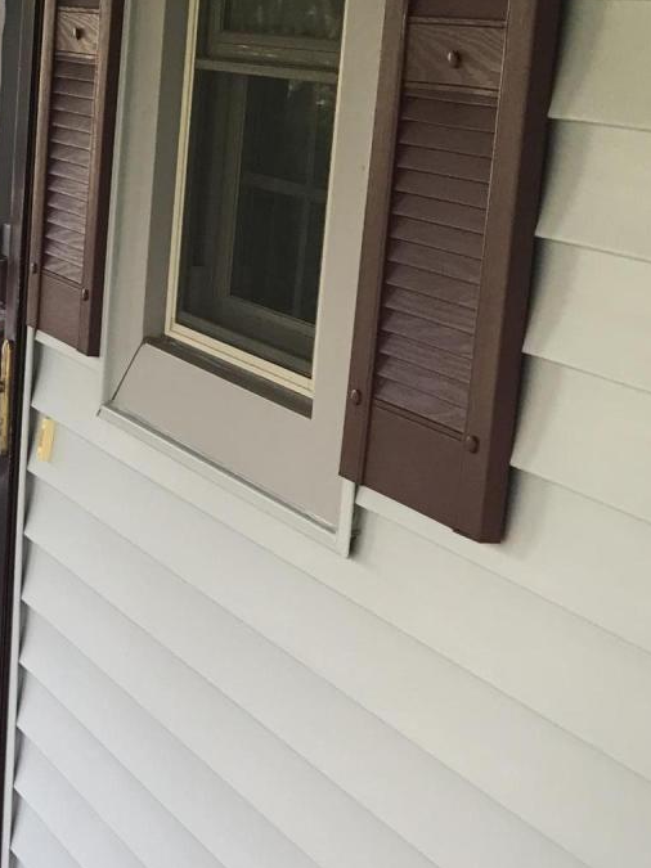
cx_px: -181
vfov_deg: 23.6
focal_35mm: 83
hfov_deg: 16.8
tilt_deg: -10.4
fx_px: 2082
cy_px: 472
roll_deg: -1.4
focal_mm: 3.99
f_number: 1.8
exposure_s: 1/120
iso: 20
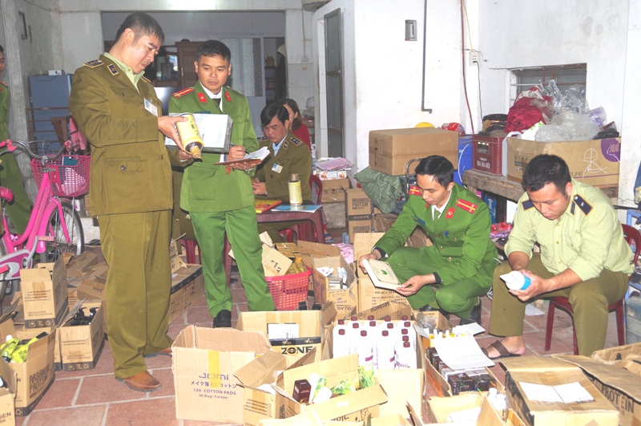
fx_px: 640
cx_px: 320
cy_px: 213
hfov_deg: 53.2
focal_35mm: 36
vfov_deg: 36.8
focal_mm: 24
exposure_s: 1/50
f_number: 4.5
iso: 400
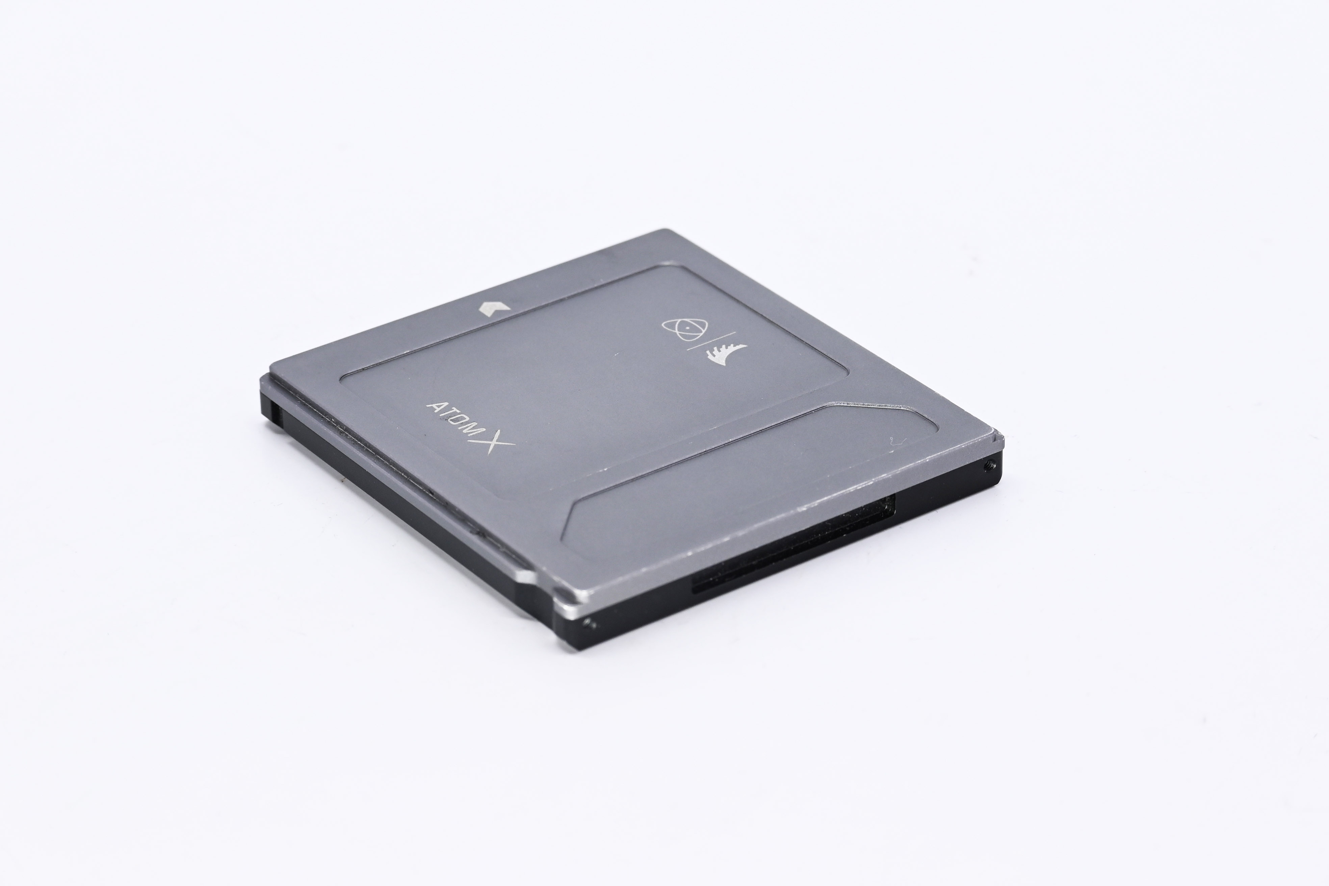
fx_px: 4356
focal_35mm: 118
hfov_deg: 17.3
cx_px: 664
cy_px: 443
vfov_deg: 11.6
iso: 500
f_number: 9
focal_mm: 79
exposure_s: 1/200
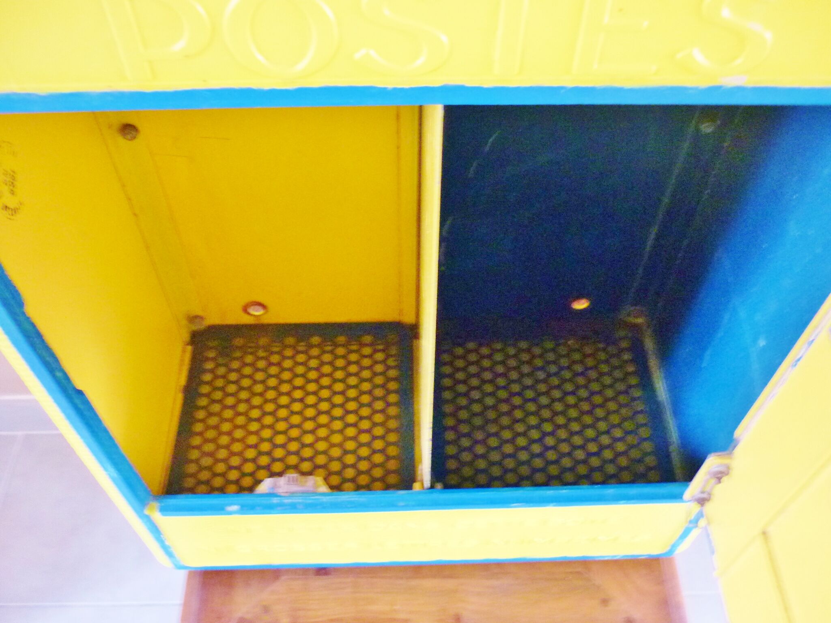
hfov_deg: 55.4
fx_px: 792
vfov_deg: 42.9
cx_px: 416
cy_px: 312
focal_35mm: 33
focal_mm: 5.5
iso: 400
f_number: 2.8
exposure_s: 1/8
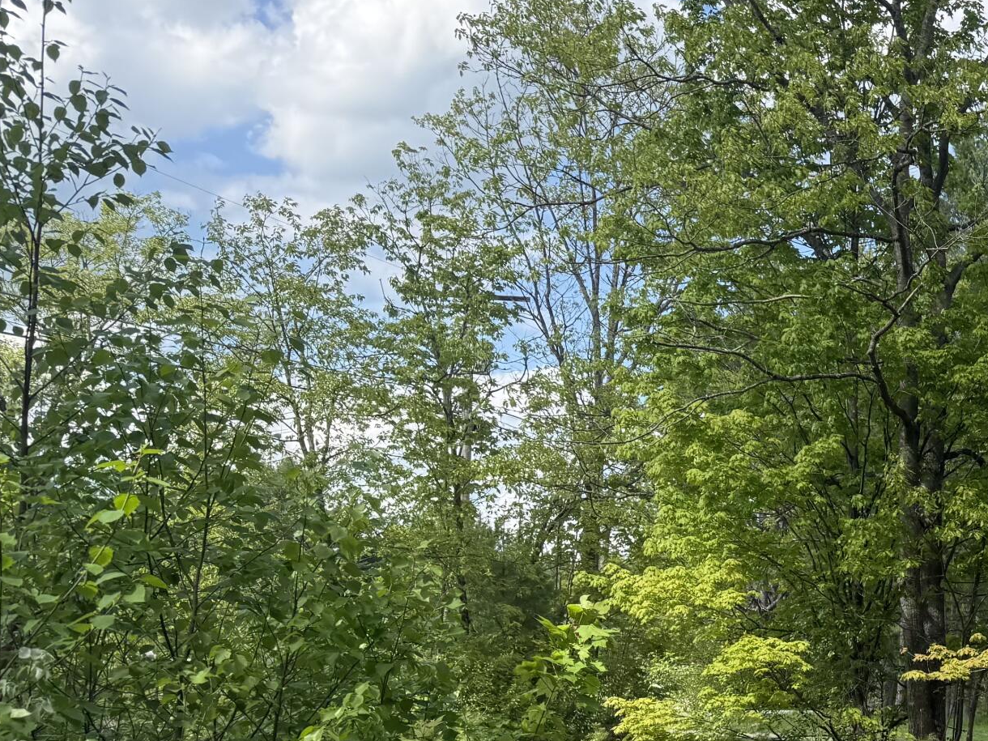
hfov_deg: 28.7
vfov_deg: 23.9
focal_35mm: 59
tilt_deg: -1.8
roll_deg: +0.8
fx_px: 1684
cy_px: 711
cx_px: 1165
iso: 80
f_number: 1.78
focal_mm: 6.76
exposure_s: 1/1410
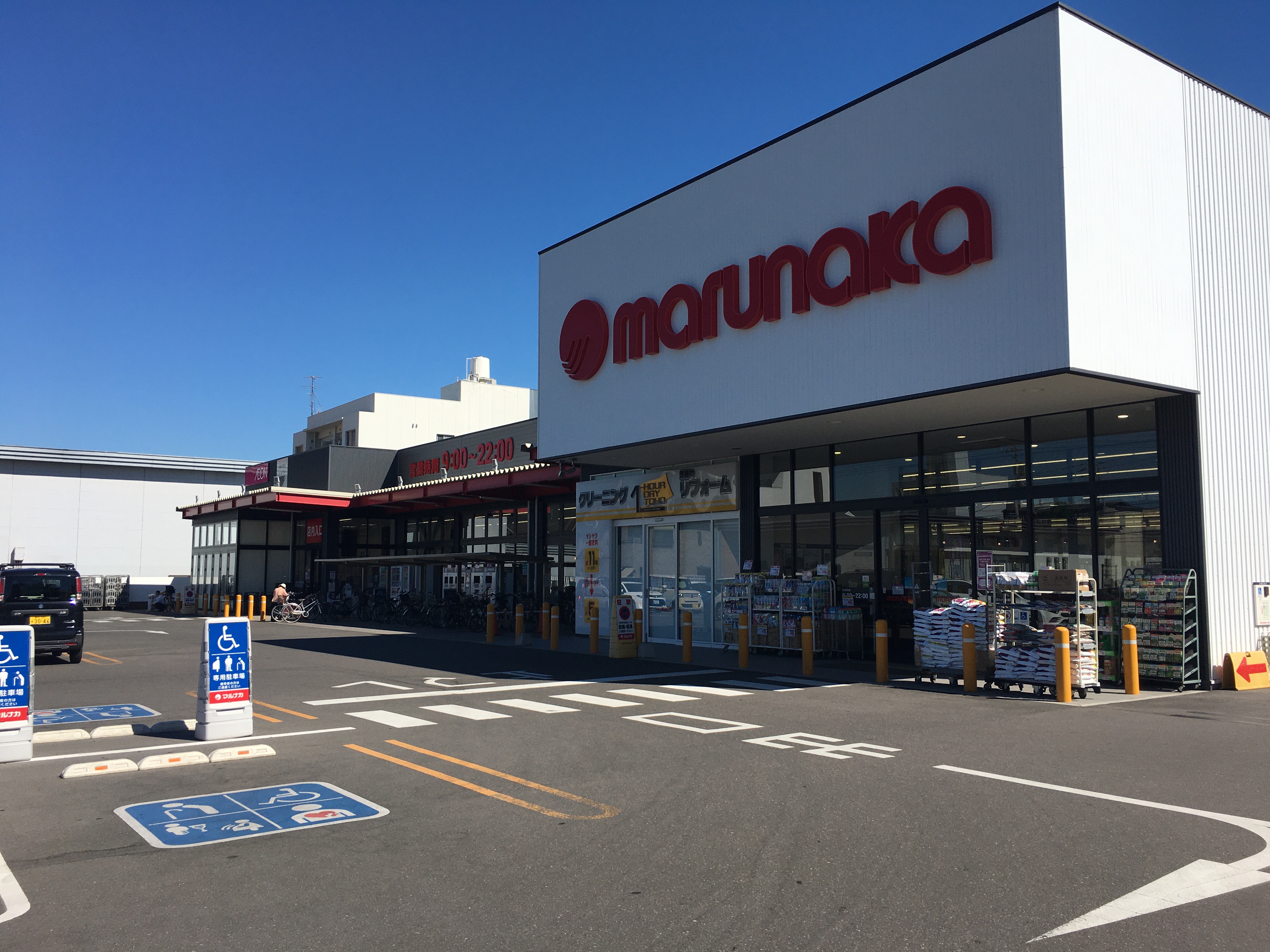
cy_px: 476
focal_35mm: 29
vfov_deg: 48.2
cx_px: 635
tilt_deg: +5.3
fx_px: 1064
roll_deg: +0.0
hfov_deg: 61.7
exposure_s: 1/2137
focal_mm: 4.15
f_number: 2.2
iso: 25
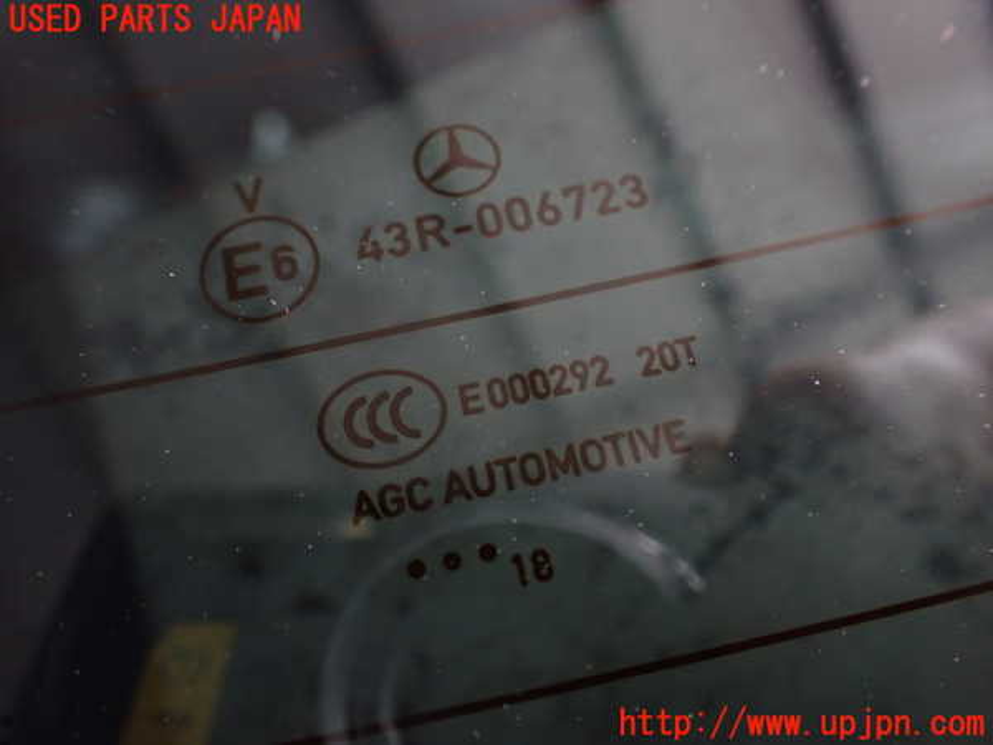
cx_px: 496
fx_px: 861
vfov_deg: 46.8
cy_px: 372
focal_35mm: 30
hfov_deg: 60.0
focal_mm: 5.4
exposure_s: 1/125
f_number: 2.3
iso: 400
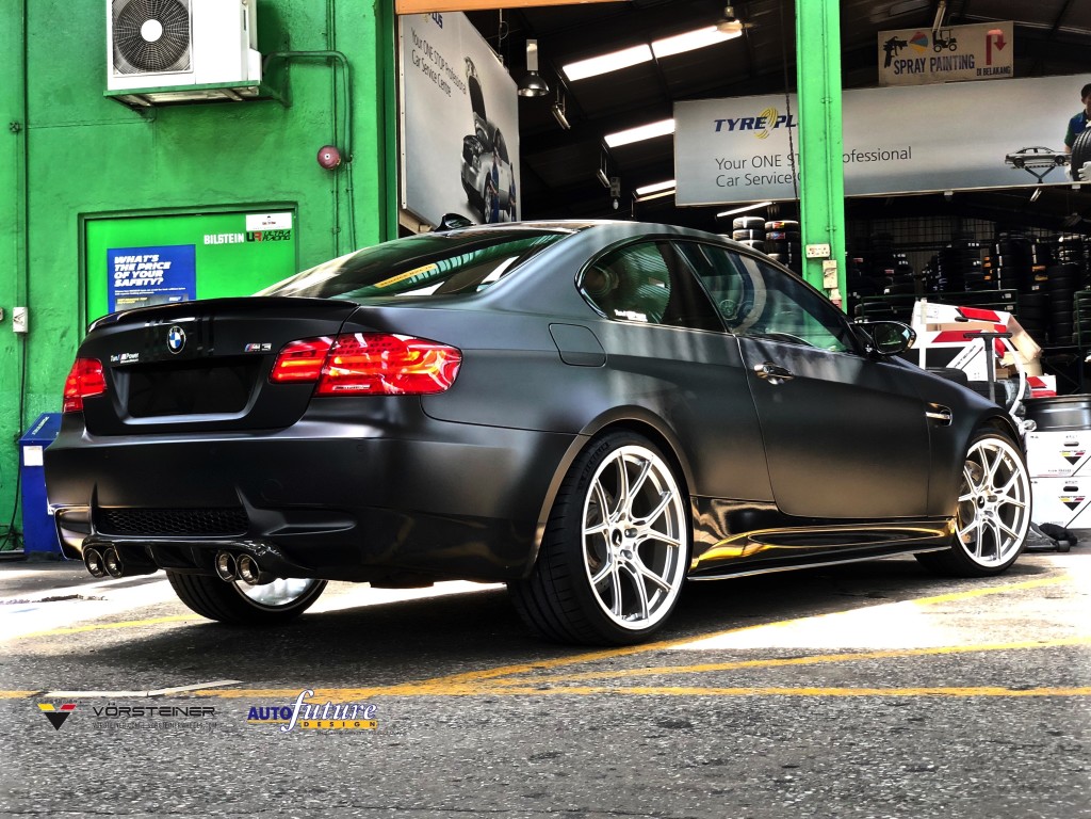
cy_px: 410
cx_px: 546
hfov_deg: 36.8
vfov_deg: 28.0
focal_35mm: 52
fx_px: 1639
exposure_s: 1/53
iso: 50
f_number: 2.4
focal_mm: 6
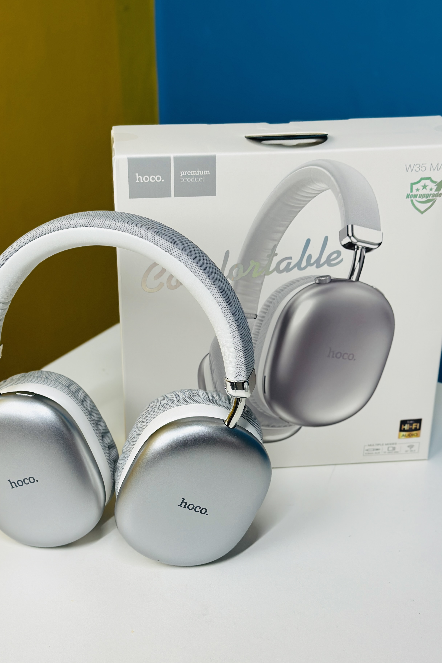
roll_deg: -1.0
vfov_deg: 36.2
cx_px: 211
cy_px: 352
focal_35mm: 55
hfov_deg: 24.6
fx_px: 1013
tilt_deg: -26.0
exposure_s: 1/100
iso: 80
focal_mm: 6.86
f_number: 1.78
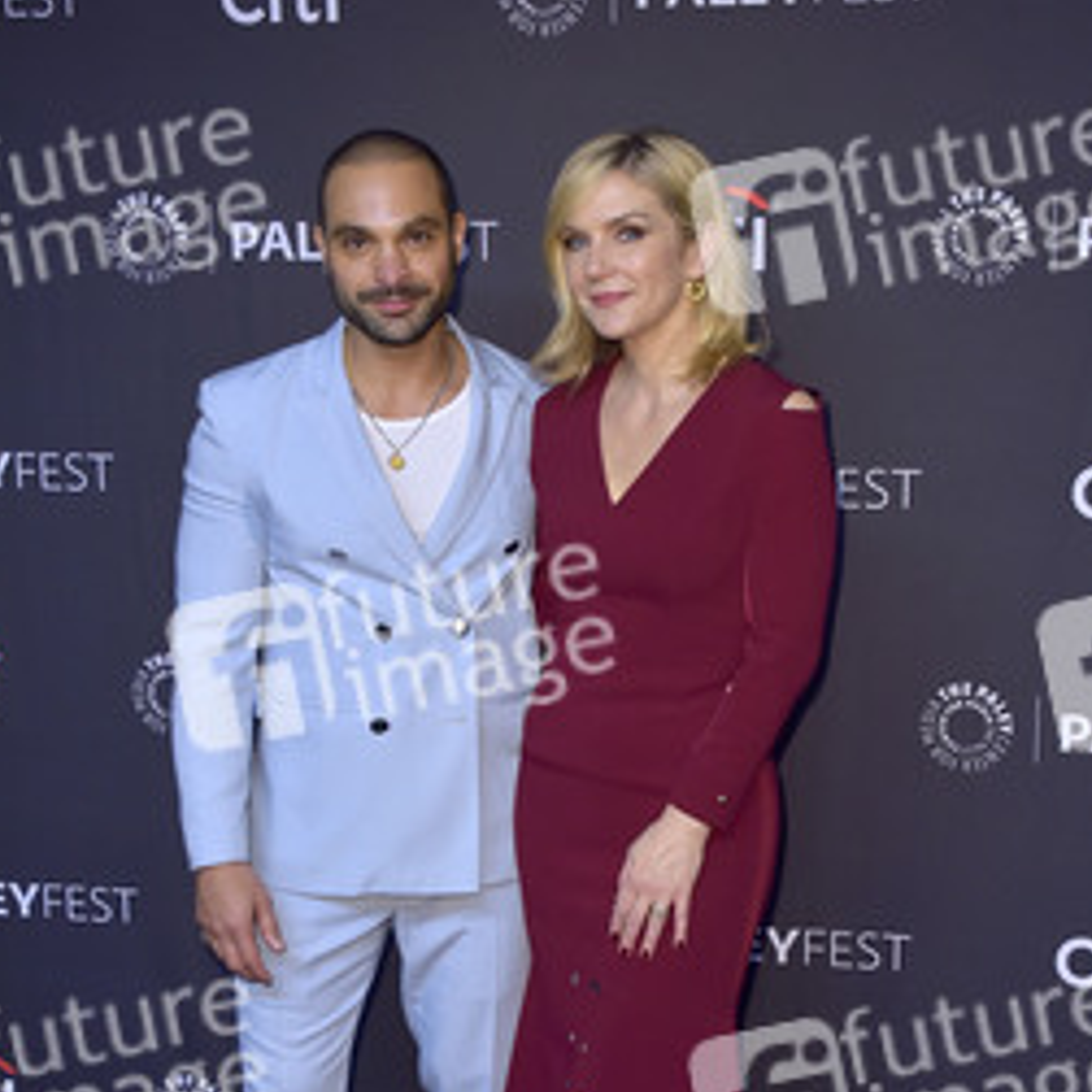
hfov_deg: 30.0
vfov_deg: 29.4
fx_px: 2034
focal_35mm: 57
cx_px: 520
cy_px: 866
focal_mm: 42
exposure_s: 1/250
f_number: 7.1
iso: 500
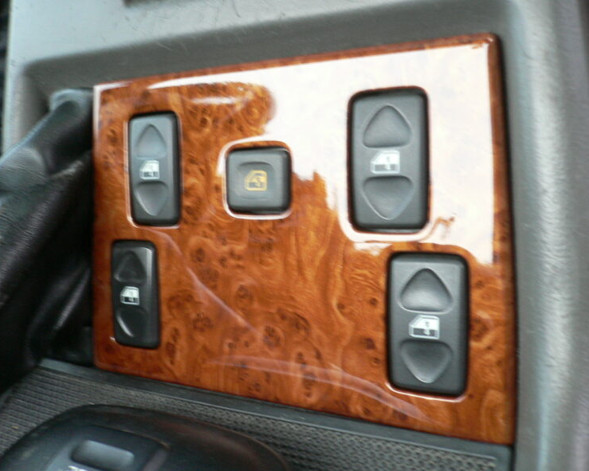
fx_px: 645
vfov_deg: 40.1
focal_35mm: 37
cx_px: 273
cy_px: 237
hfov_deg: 49.0
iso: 150
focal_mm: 5.8
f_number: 2.8
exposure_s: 1/15
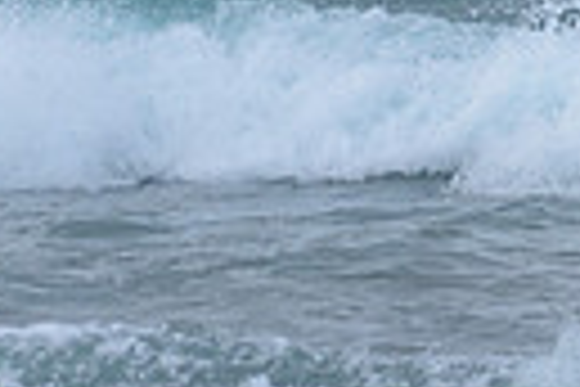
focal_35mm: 896
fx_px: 14434
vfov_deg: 1.5
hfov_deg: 2.3
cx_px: 661
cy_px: -295
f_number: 5.6
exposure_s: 1/2000
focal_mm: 200
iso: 360
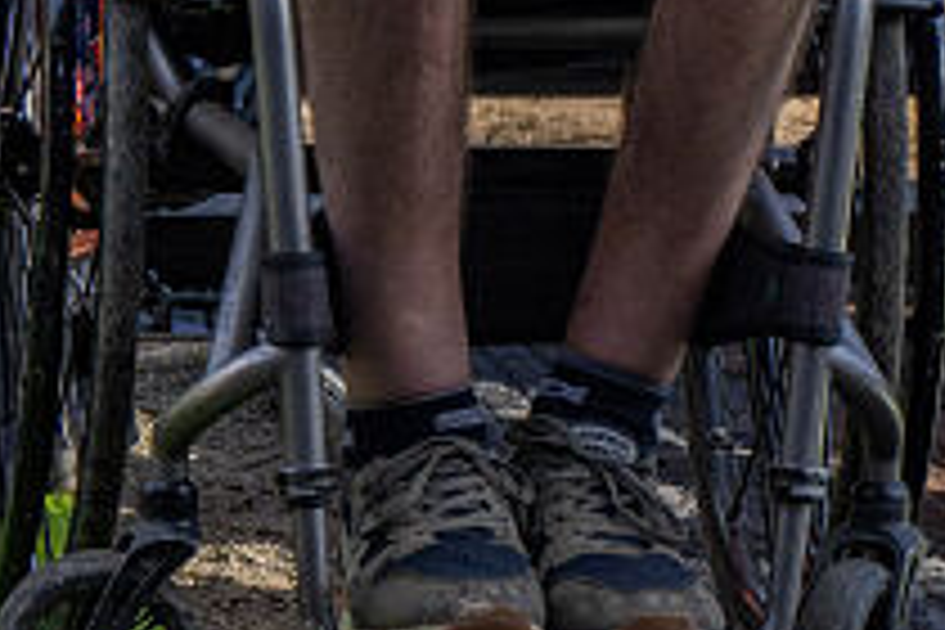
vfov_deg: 3.3
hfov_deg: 5.0
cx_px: 1192
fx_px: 10840
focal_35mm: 413
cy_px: -756
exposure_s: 1/800
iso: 200
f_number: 5.6
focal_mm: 70
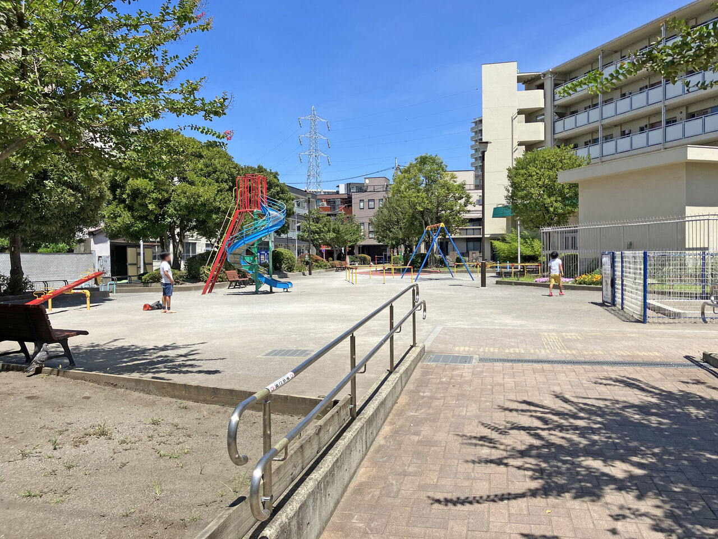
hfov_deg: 63.4
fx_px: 581
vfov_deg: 49.7
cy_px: 270
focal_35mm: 28
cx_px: 359
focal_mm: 3.99
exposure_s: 1/2315
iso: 32
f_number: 1.8
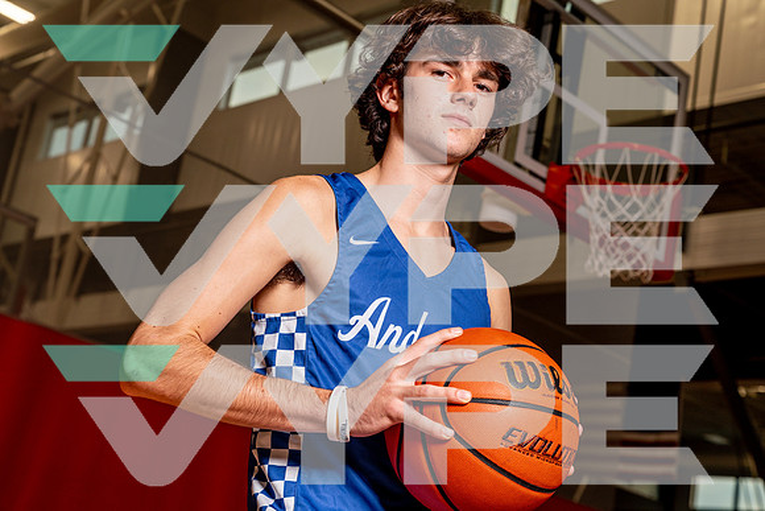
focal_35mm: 58
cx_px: 382
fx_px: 1233
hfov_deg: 34.5
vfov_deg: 23.4
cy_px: 256
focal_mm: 58
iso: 100
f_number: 6.3
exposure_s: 1/125
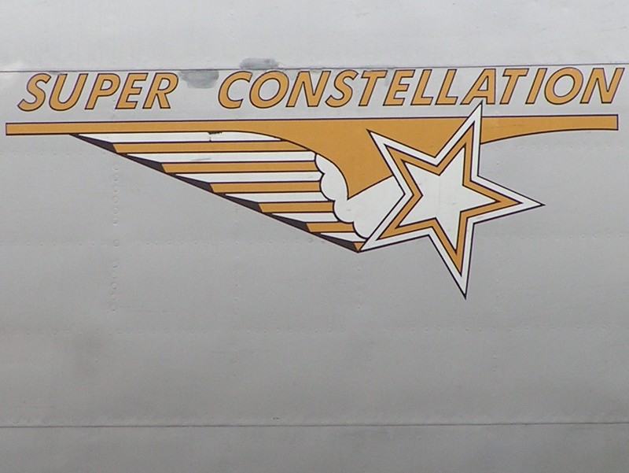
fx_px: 5927
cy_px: 236
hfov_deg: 6.1
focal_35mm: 326
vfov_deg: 4.6
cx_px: 314
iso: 50
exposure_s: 1/400
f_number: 3.5
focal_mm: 54.1
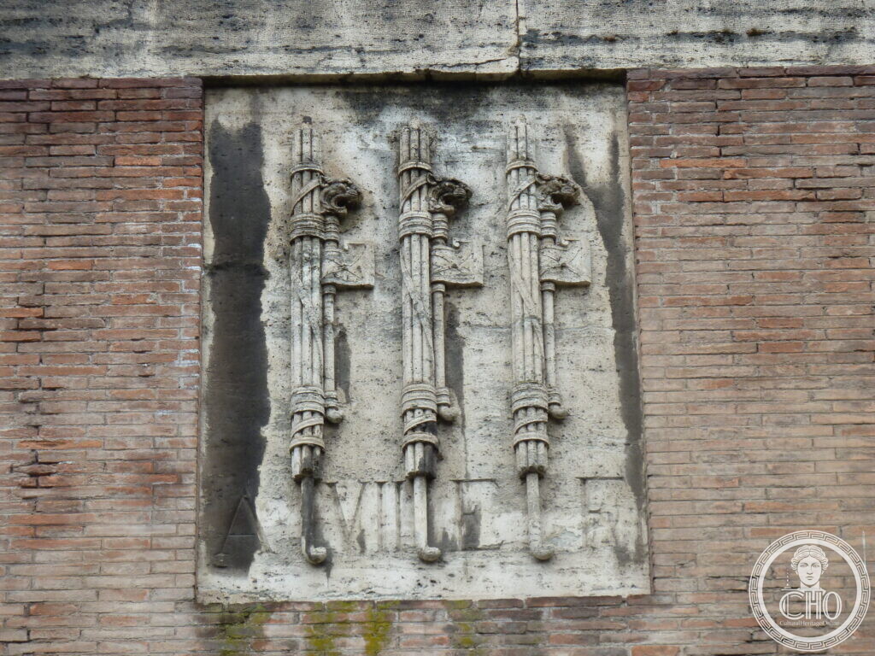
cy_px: 328
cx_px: 438
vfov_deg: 10.1
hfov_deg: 13.4
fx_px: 3716
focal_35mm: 147
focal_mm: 24.1
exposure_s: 1/60
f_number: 4.5
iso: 100
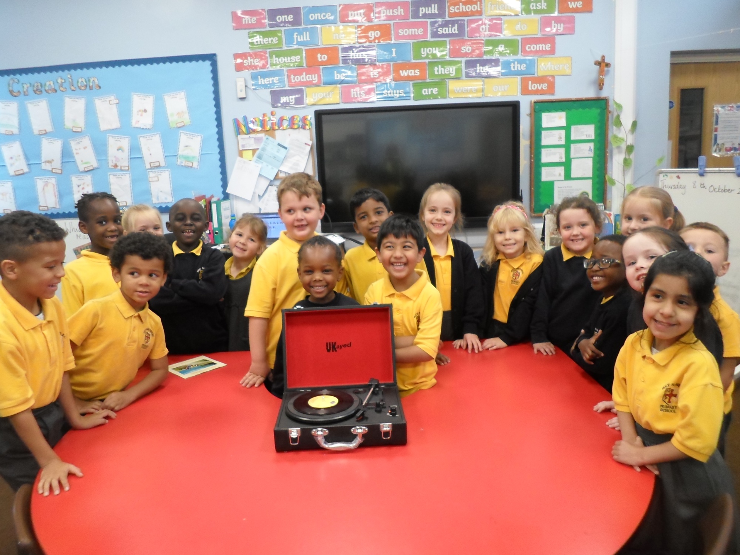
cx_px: 370
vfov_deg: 54.9
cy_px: 278
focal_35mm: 25
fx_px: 534
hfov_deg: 69.4
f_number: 2.5
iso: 200
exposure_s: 1/30
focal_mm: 4.5
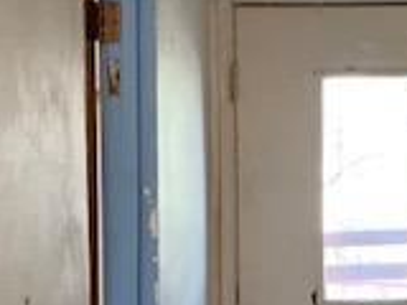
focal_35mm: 104
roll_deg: -0.4
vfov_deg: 14.1
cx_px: 323
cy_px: 274
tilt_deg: -4.4
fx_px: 1223
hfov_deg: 18.7
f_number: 1.8
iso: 200
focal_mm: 4.25
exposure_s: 1/60
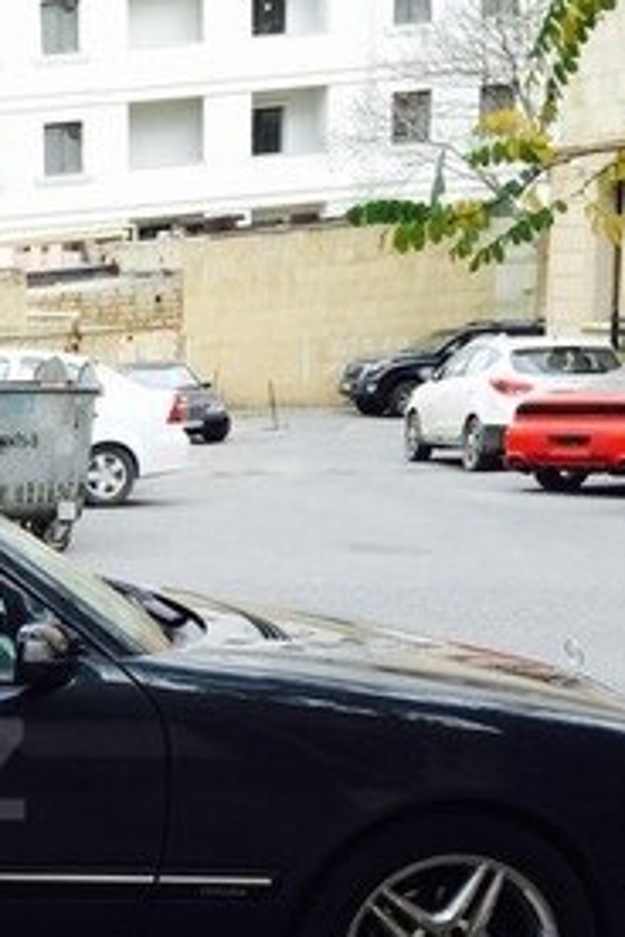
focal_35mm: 72
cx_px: -323
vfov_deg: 27.4
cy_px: 769
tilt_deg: -15.2
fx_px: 1875
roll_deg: +4.1
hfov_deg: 17.0
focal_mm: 4.15
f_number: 2.2
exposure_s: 1/113
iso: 32
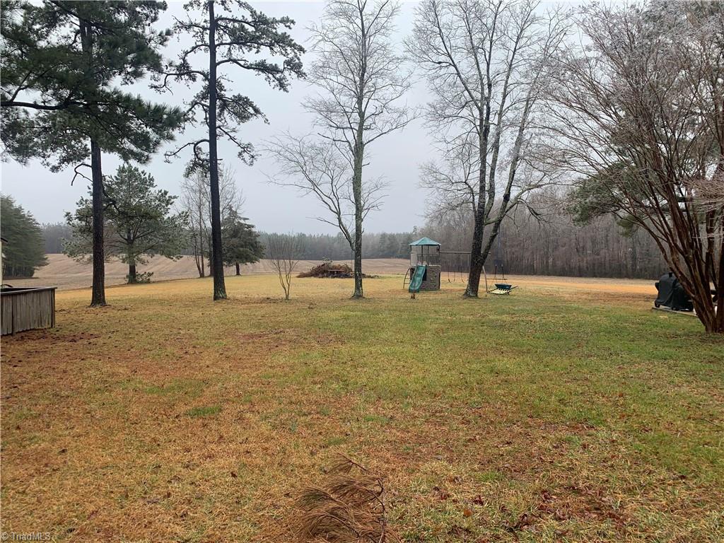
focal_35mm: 26
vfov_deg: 53.1
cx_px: 362
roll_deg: +0.7
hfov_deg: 67.3
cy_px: 272
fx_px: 544
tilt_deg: -1.5
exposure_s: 1/911
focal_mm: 4.25
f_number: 1.8
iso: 25
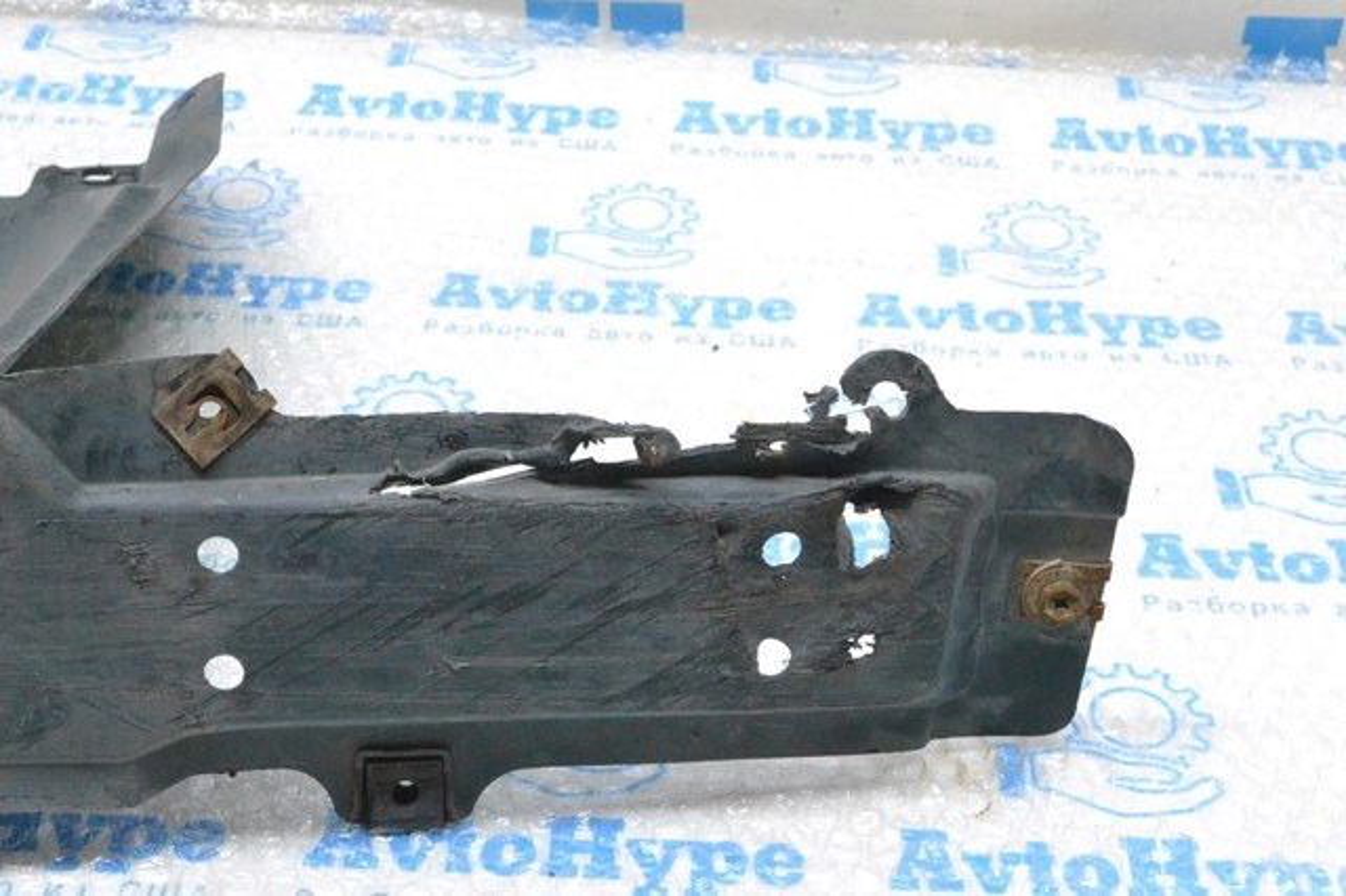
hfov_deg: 36.9
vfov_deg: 25.0
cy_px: 448
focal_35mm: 54
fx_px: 2018
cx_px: 673
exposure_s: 1/100
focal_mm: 36
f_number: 11
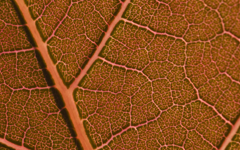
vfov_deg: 4.2
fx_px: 2021
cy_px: 109
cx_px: 78
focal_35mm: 309
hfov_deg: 6.8
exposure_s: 1/1250
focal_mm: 105
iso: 800
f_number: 5.6
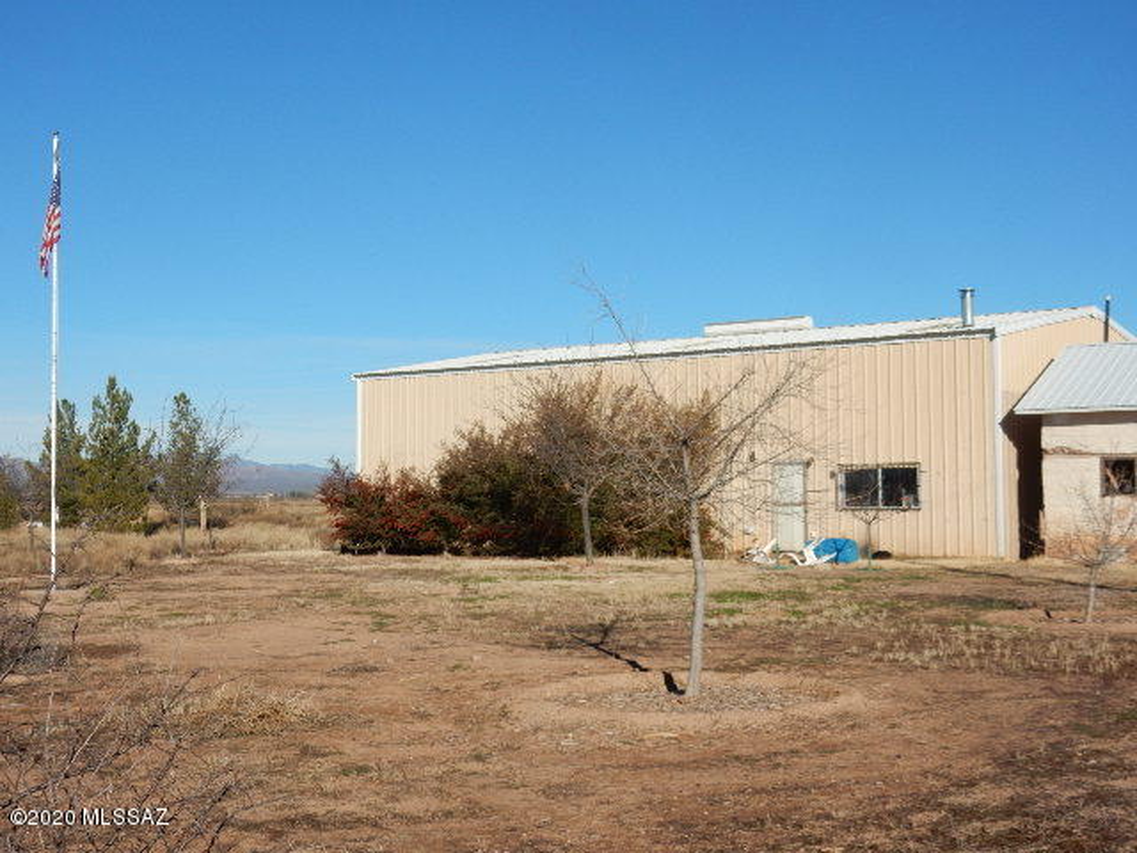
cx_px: 568
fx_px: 1675
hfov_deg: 37.5
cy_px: 426
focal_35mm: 51
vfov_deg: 28.6
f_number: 4.5
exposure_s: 1/1600
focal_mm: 9
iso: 125
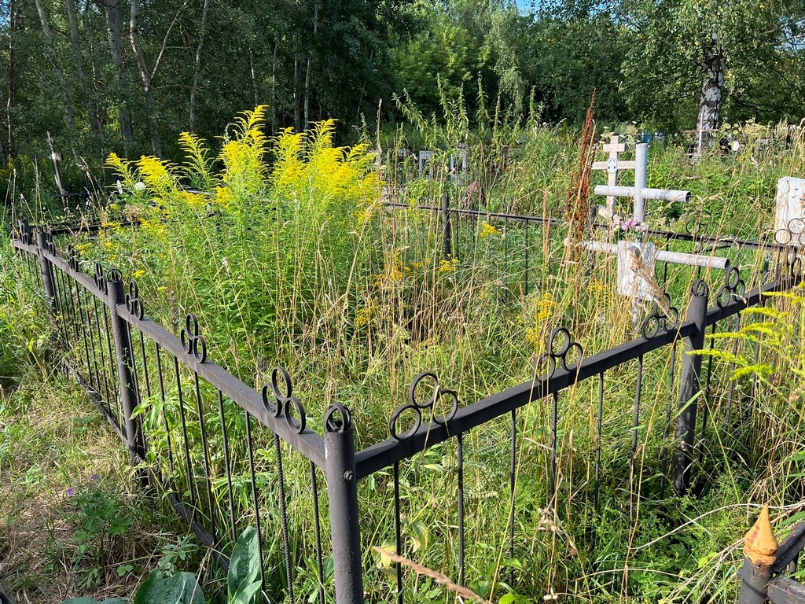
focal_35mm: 26
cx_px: 402
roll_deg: +2.6
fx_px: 605
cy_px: 302
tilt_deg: -10.5
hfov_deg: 67.3
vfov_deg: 53.1
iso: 50
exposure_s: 1/827
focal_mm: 5.7
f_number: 1.5
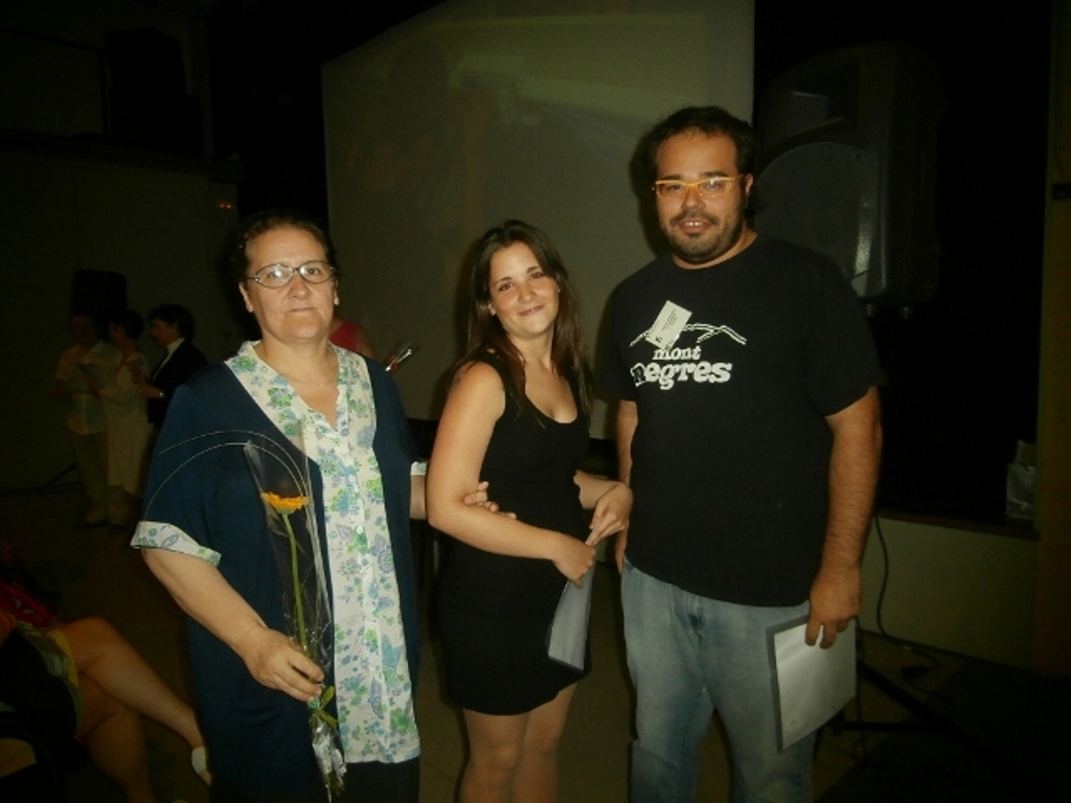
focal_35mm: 24
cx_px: 536
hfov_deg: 71.6
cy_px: 402
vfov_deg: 56.8
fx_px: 743
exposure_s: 1/30
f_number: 3
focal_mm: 4.2
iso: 200
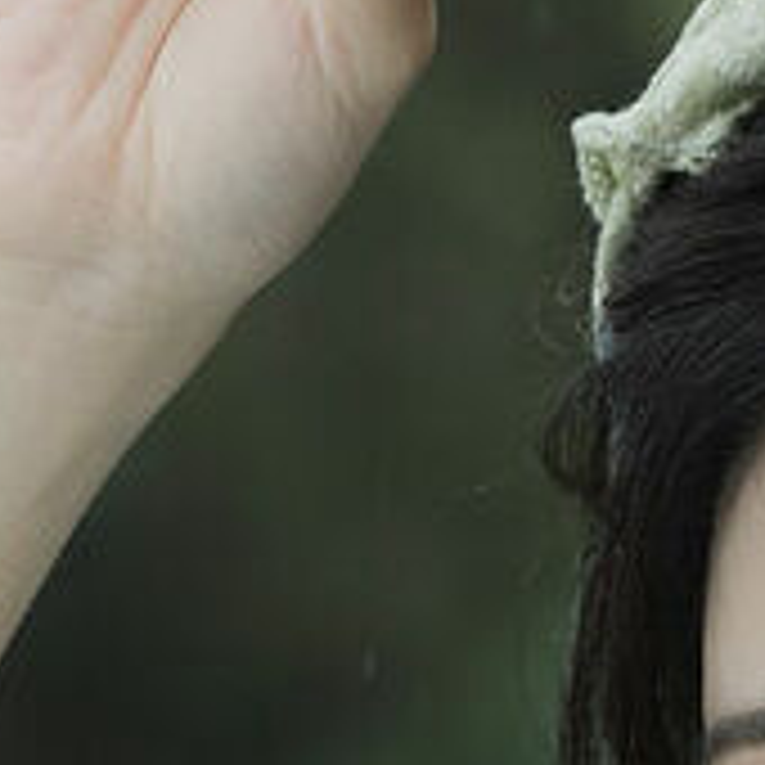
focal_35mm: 613
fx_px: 15327
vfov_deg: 2.8
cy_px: 1798
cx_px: 1462
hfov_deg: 2.8
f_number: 4
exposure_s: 1/640
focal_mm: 78
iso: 250
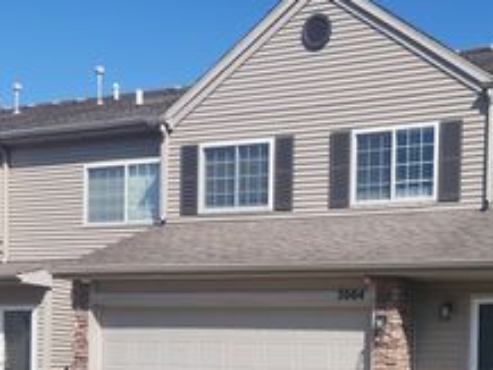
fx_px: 755
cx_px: 457
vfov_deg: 25.9
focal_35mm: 53
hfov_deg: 33.9
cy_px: 385
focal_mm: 5.4
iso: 20
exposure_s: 1/1686
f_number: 1.8
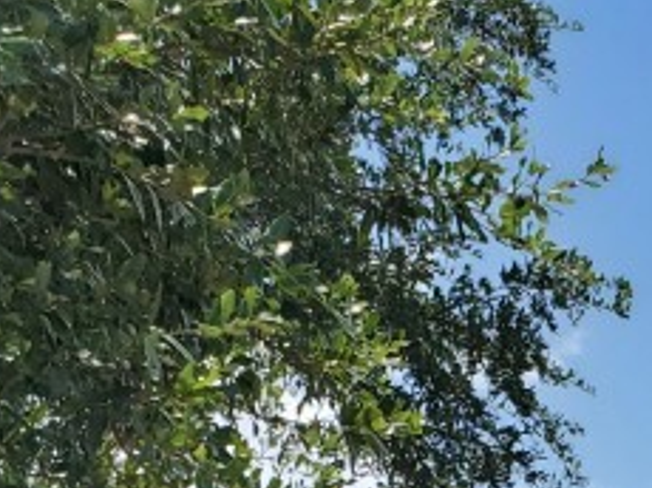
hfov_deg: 15.7
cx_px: 955
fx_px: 2183
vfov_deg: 11.2
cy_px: 1075
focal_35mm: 116
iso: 50
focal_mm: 4.3
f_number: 2.4
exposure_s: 1/1750
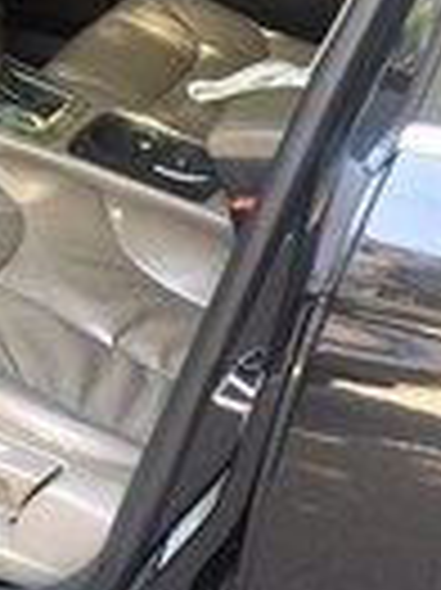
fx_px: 1872
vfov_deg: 17.8
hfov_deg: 12.4
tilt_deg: -25.5
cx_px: -328
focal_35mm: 110
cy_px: 162
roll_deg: +1.9
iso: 40
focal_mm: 4.15
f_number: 2.2
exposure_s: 1/33
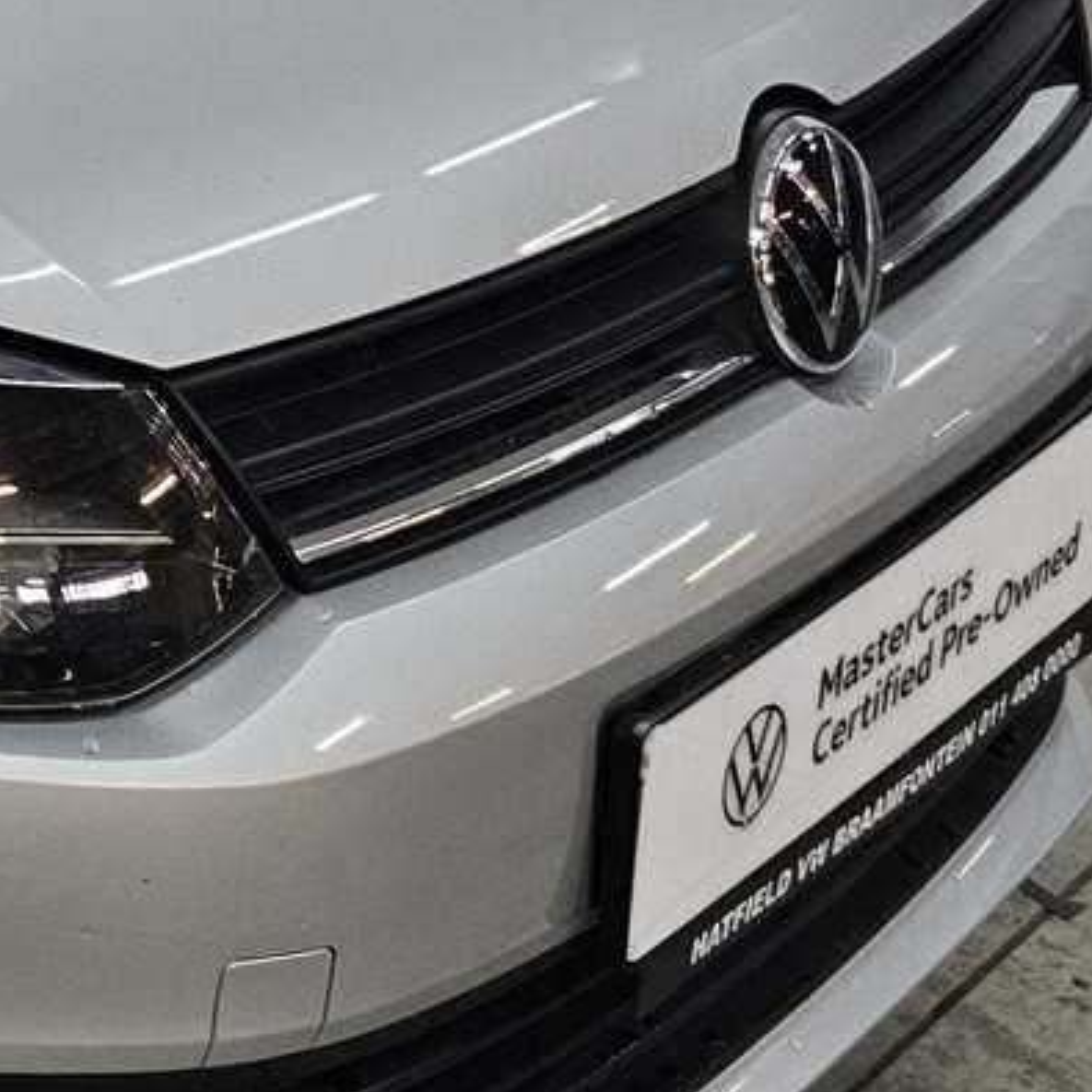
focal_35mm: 103
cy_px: -232
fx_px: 3676
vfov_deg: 16.2
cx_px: -981
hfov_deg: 14.5
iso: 250
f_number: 1.7
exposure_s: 1/100
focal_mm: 6.3
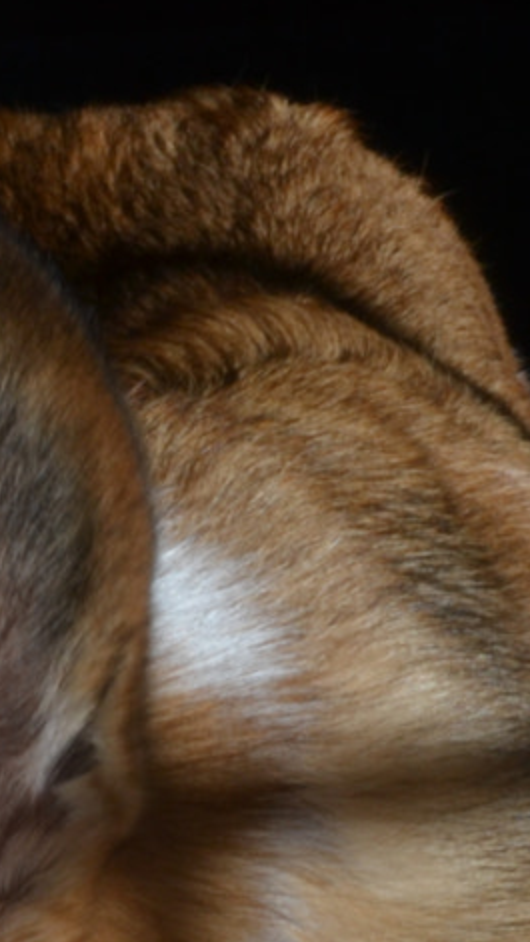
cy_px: 1023
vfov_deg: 12.4
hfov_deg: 7.1
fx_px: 4271
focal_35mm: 171
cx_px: 18
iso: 200
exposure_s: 1/10
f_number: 32
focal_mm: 32
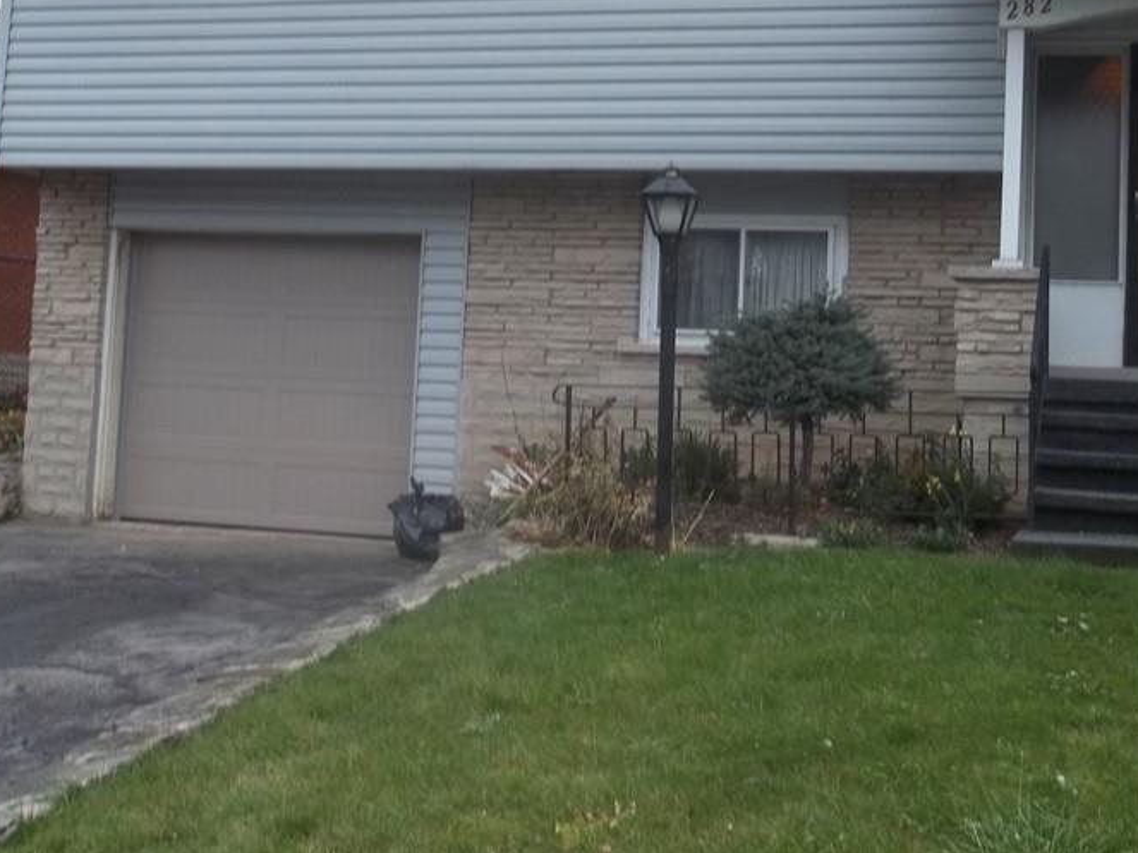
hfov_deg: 37.4
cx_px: 666
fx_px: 1676
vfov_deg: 28.3
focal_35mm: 51
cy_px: 256
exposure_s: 1/80
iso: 64
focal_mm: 5.9
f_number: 3.3
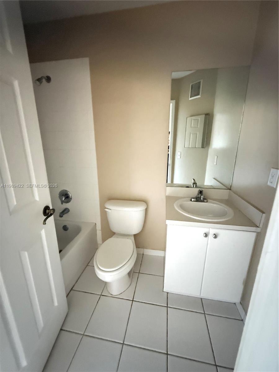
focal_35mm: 14
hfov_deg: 85.7
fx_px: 150
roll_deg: -0.2
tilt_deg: -15.5
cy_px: 186
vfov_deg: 102.1
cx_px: 140
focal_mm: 2.22
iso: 2500
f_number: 2.2
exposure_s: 1/23
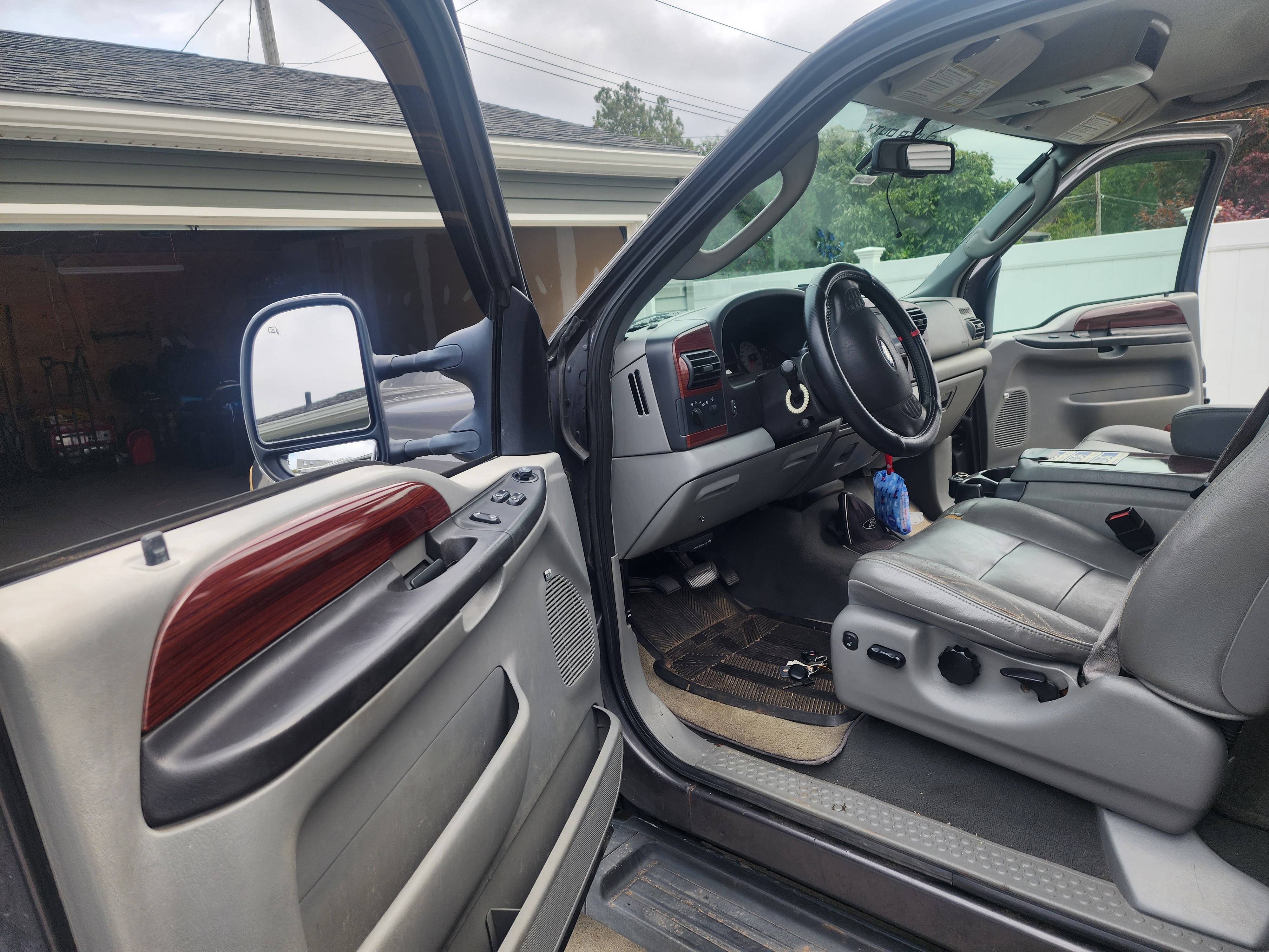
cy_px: 476
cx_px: 634
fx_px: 843
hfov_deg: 73.9
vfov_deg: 58.9
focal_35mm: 23
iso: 16
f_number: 1.8
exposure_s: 1/180
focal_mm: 6.4
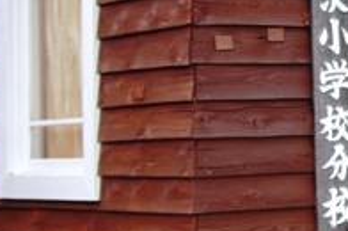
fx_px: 1361
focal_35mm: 141
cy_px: 73
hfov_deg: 13.5
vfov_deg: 9.7
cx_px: 570
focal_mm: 23
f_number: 4
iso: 200
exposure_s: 1/160
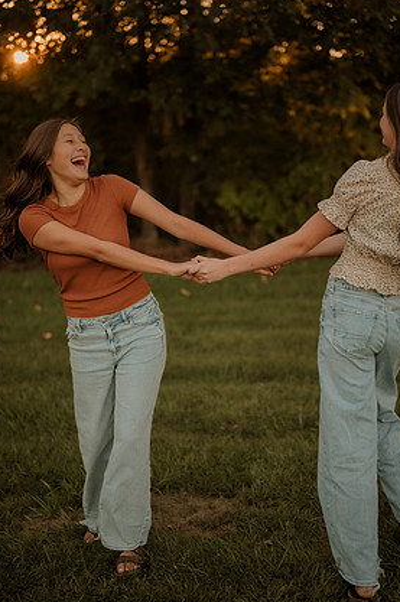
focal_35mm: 54
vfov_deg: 36.9
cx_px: 209
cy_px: 295
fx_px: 902
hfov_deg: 25.0
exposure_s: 1/640
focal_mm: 50
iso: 250
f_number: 2
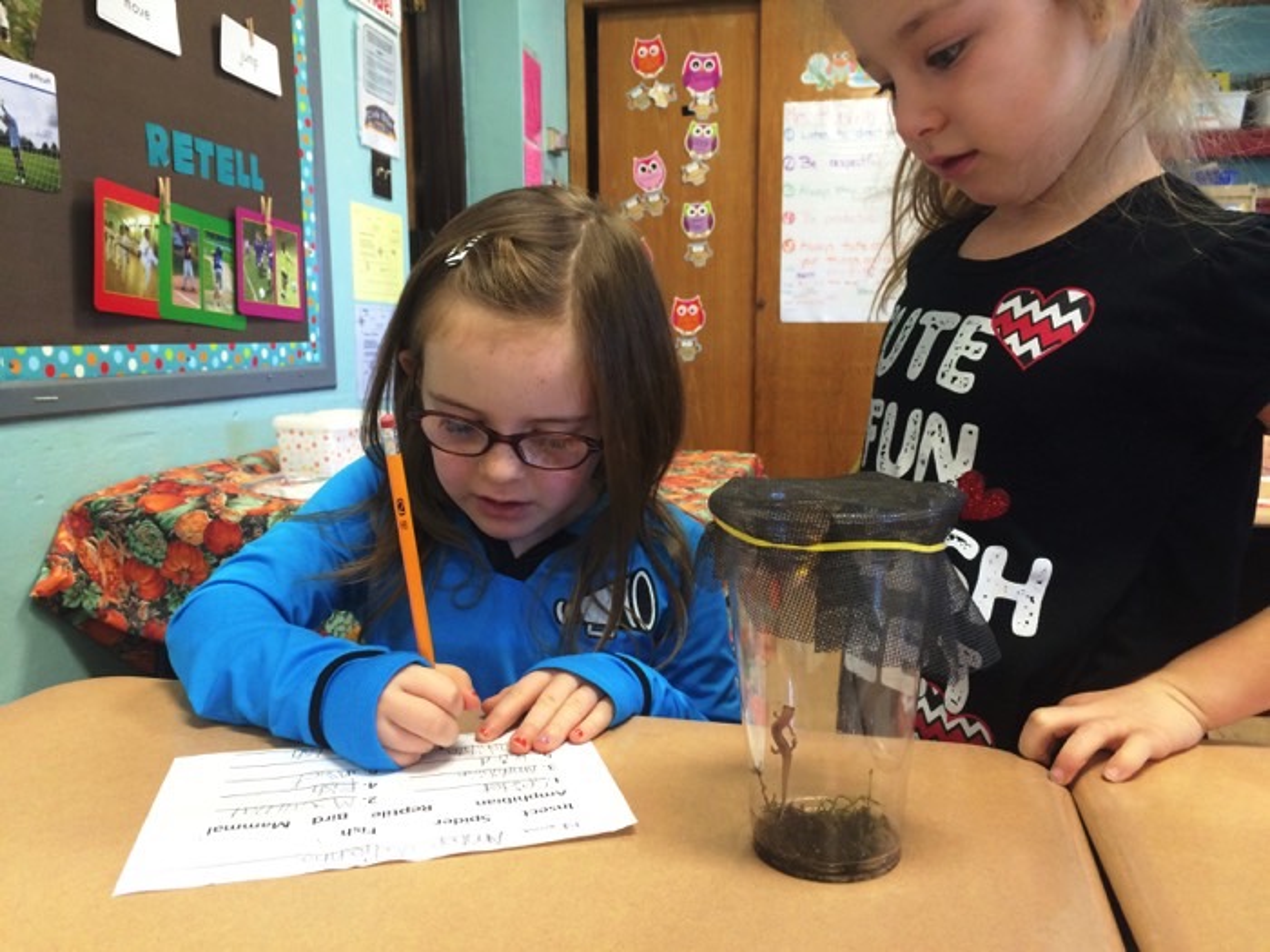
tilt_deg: -6.7
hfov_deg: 61.7
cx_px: 635
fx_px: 1064
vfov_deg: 48.2
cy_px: 476
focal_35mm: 29
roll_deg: +1.8
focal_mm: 4.15
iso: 125
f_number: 2.2
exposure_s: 1/30
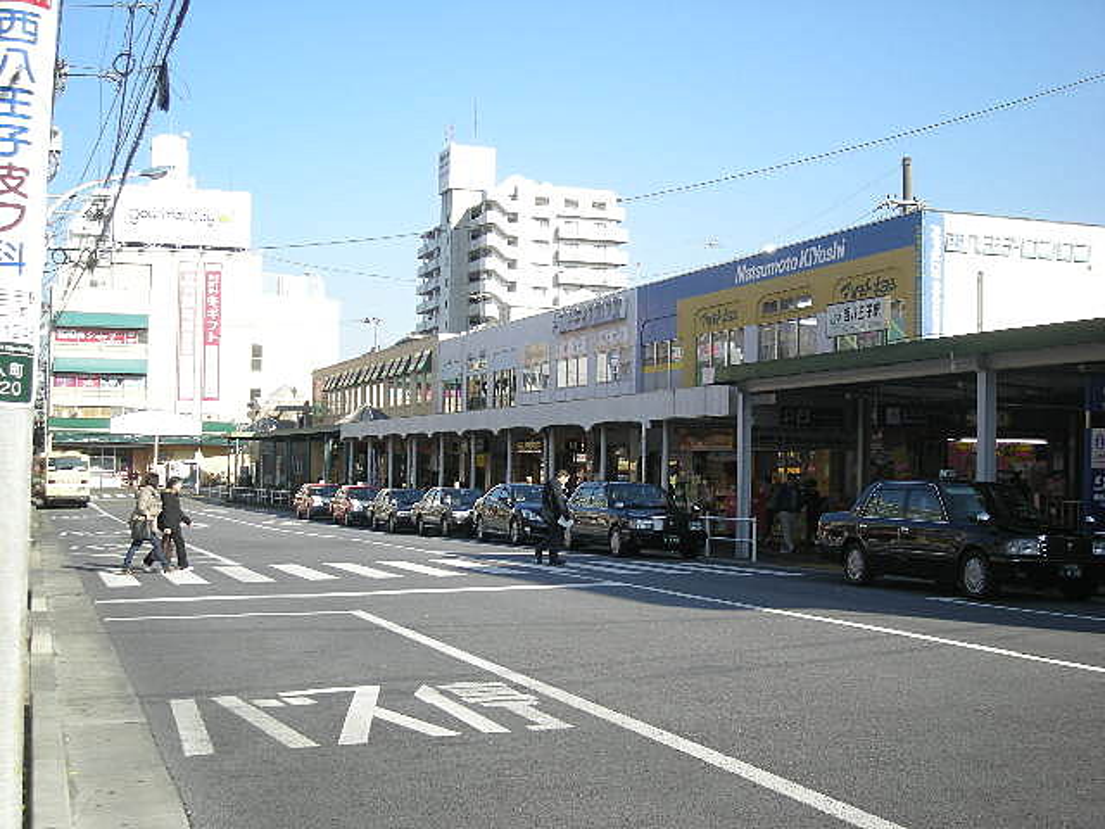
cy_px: 414
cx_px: 552
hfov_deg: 38.9
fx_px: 1564
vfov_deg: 29.7
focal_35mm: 49
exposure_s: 1/377
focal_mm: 7.9
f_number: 3.2
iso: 50
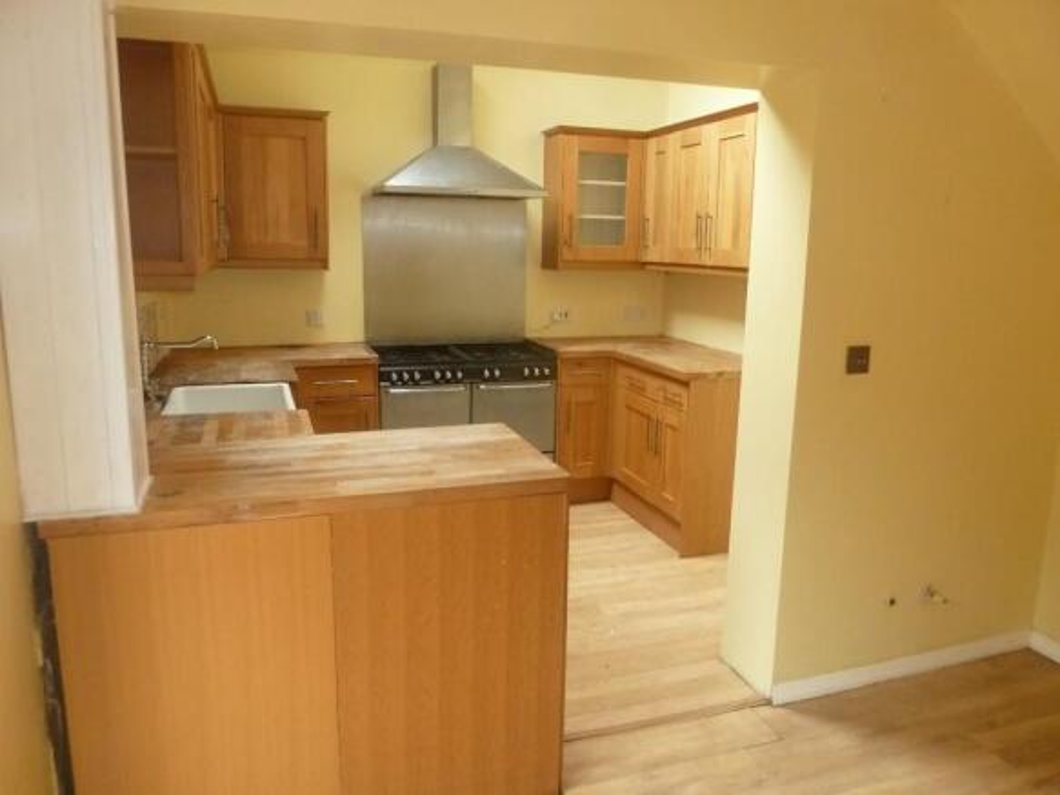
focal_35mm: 25
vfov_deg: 54.9
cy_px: 398
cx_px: 530
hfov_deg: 69.4
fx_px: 765
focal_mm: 4.1
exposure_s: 1/60
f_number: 3.3
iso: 320
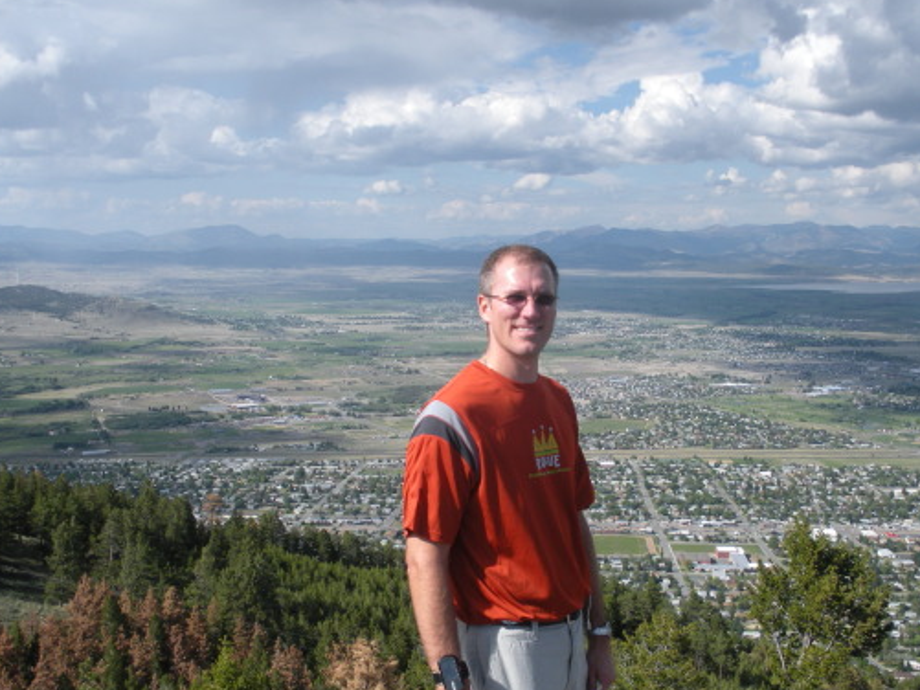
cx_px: 560
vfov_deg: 31.5
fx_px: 1223
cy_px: 371
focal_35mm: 46
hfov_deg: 41.0
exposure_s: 1/750
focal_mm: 6.3
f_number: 3.5
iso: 64
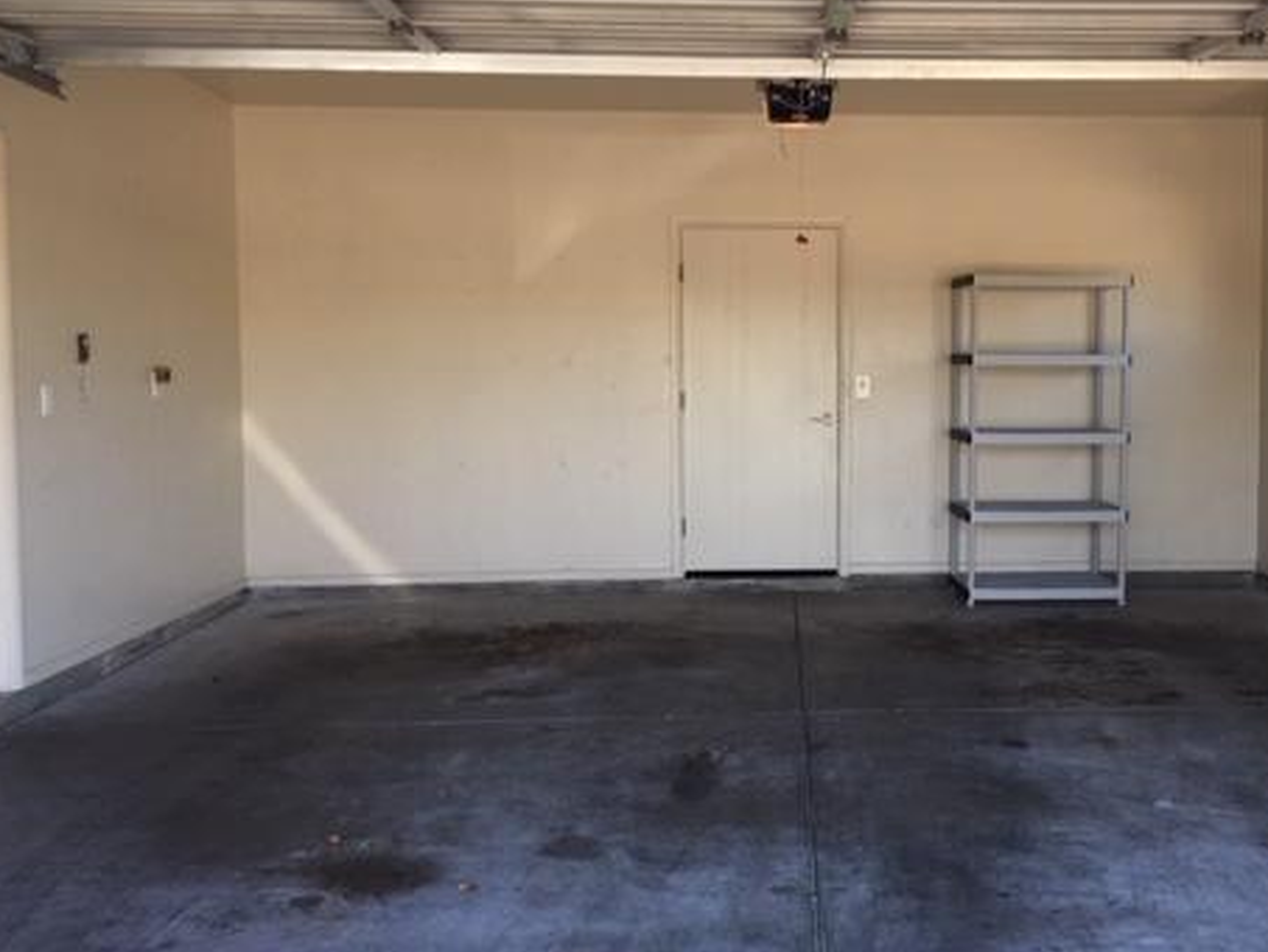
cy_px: 462
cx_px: 817
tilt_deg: -2.9
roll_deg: -0.3
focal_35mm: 41
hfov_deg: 45.2
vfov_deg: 35.1
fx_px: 1502
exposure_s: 1/120
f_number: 2.2
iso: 40
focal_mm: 4.15
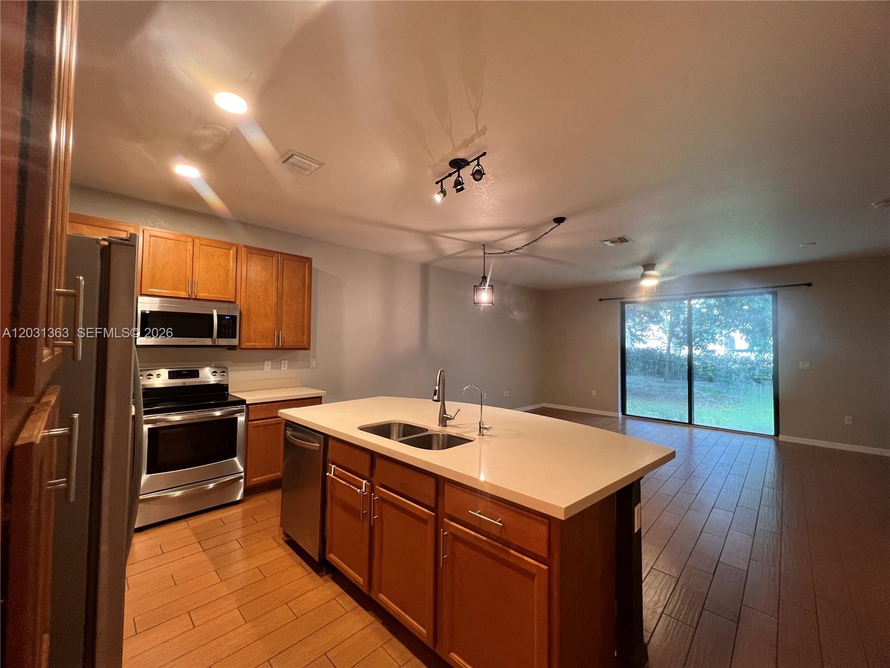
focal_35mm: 13
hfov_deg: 106.2
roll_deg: -0.9
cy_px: 334
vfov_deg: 89.9
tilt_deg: +1.0
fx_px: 334
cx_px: 445
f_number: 1.8
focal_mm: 1.57
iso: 320
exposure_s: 1/60
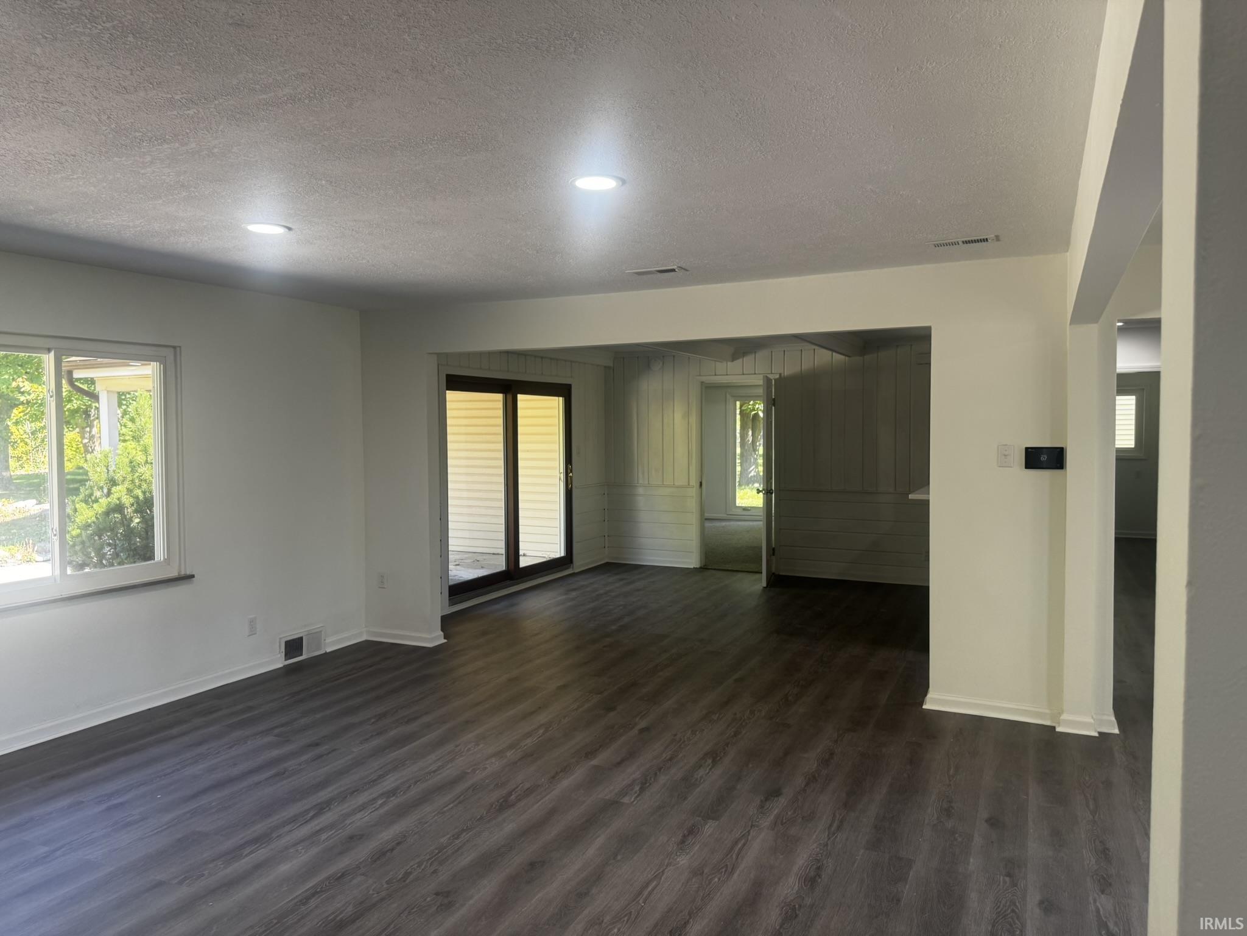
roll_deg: +0.4
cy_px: 468
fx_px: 865
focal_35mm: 24
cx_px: 624
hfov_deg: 71.6
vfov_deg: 56.8
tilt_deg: -2.5
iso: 100
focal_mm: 6.76
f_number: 1.78
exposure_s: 1/120
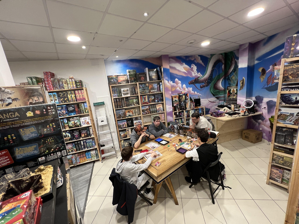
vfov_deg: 89.9
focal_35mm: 13
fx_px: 112
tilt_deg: -12.5
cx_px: 150
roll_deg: +6.8
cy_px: 112
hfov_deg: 106.2
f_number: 1.8
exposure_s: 1/50
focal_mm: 1.57
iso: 125
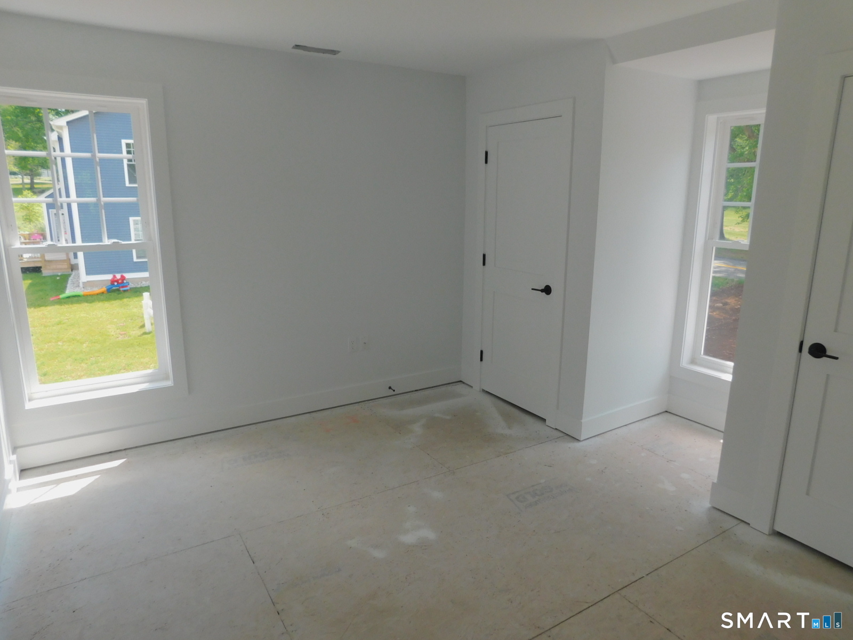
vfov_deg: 58.9
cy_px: 320
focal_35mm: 23
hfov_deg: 73.9
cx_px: 426
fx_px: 567
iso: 125
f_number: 3
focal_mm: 4
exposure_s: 1/320
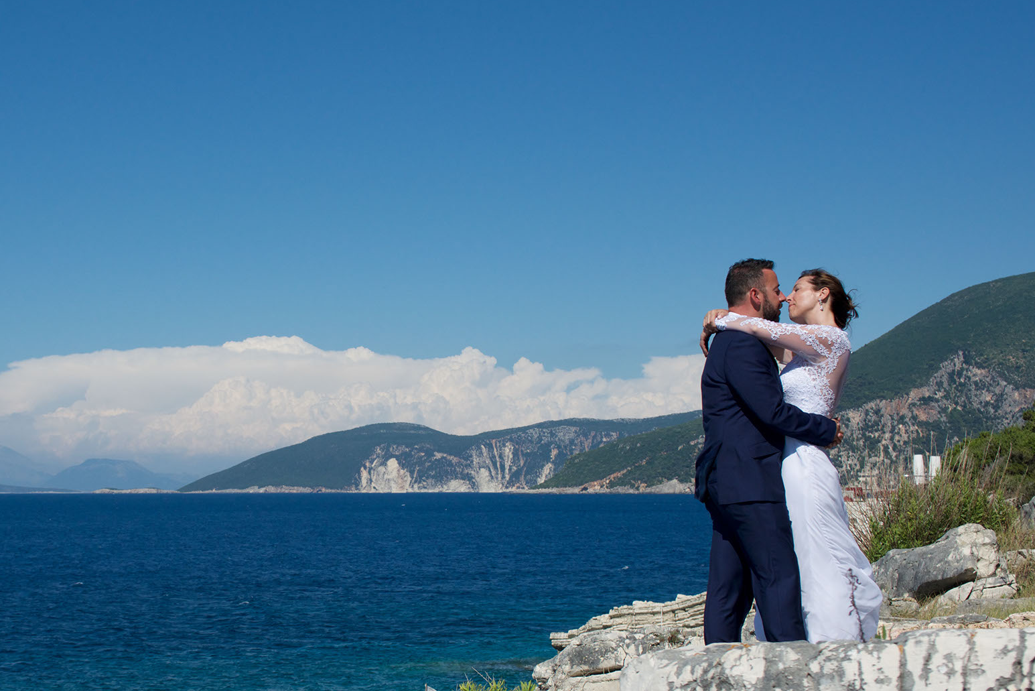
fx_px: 1668
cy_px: 460
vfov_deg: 23.3
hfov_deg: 34.0
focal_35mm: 58
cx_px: 294
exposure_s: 1/2500
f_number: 10
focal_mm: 35
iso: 400
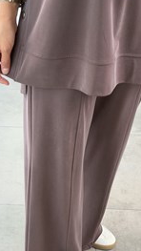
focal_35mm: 82
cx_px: 84
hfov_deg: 14.7
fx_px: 545
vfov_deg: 25.7
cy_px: 173
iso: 100
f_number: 1.78
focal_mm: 6.76
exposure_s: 1/100
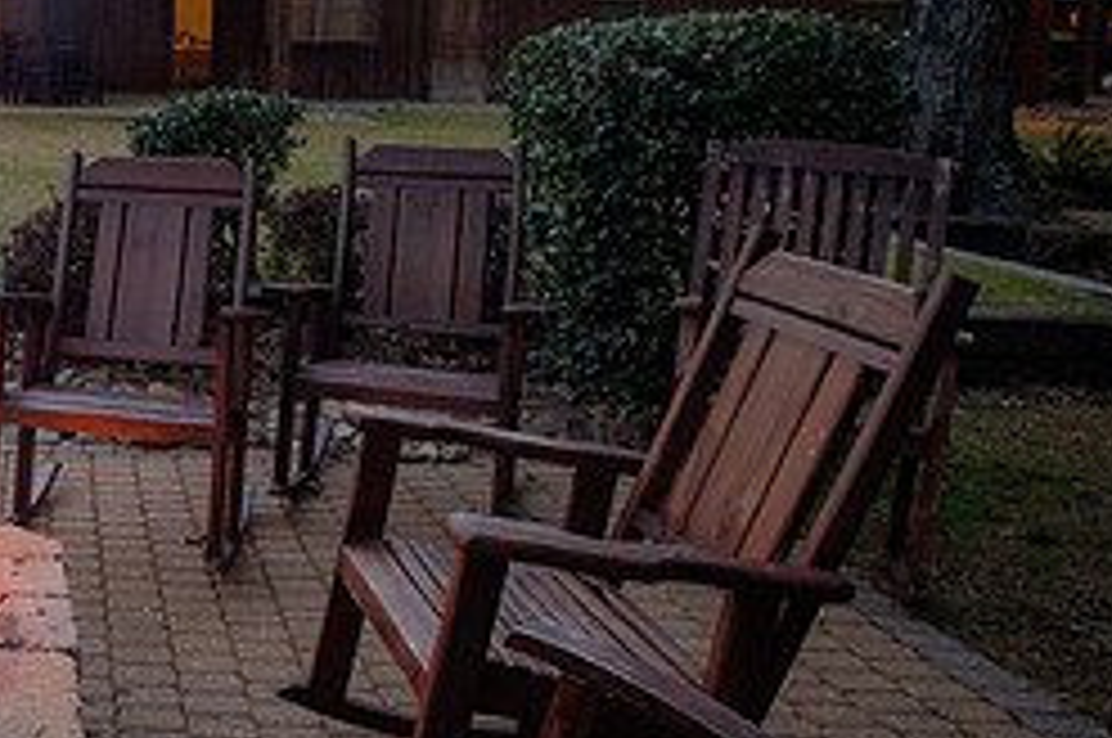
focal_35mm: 47
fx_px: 1450
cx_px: -113
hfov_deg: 35.7
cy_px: 212
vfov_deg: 28.3
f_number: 4.5
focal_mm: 20
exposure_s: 1/200
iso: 4000
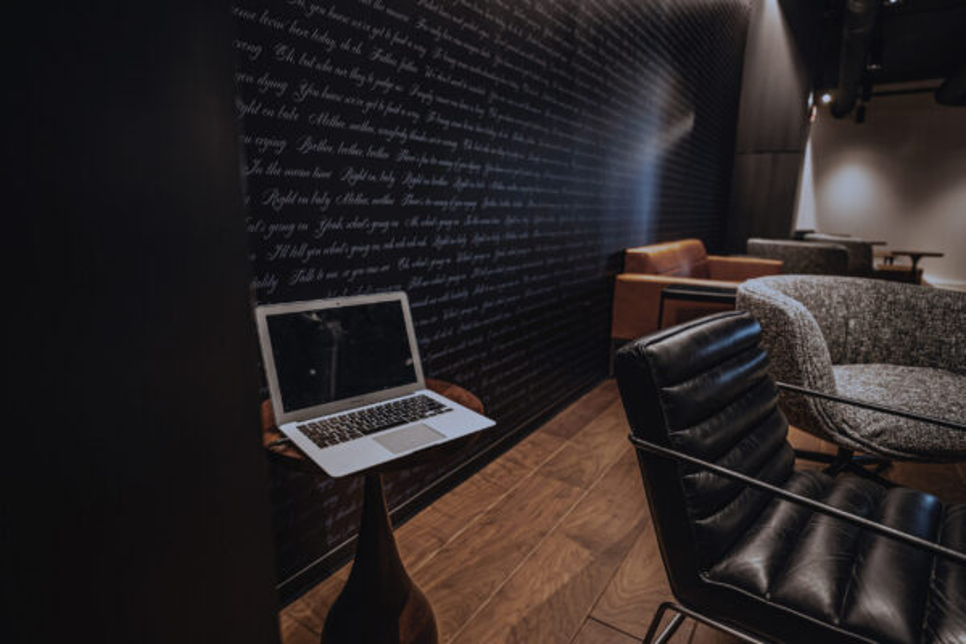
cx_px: 483
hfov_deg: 84.0
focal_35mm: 20
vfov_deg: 61.9
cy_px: 322
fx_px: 537
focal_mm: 20
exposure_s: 1/200
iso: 2000
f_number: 1.8
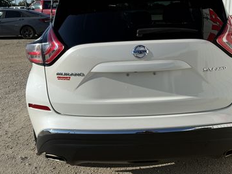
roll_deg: -0.4
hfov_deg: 43.5
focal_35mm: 43
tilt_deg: -11.8
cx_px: 144
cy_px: 71
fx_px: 288
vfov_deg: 33.5
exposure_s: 1/8130
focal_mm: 6.76
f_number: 1.78
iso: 80
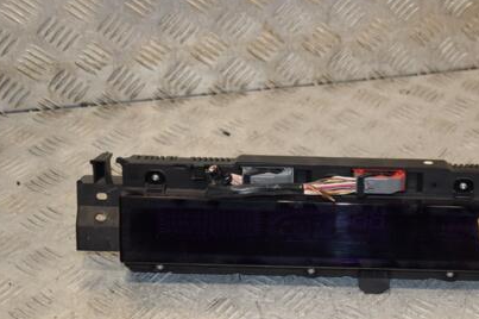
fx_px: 1010
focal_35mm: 76
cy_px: 204
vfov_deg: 17.9
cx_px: 346
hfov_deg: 26.4
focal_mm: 34
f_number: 5.6
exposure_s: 1/200
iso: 800
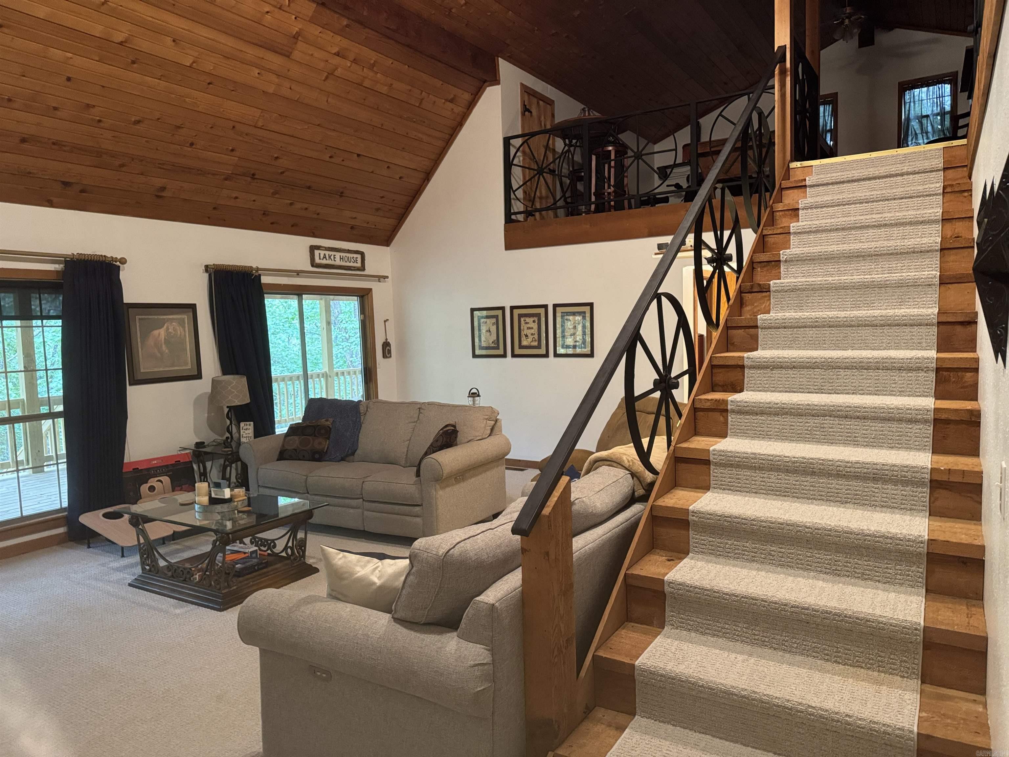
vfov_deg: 56.8
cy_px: 378
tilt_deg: -5.1
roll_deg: +1.4
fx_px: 700
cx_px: 504
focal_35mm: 24
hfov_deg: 71.6
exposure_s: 1/40
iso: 640
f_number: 1.78
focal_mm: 6.76
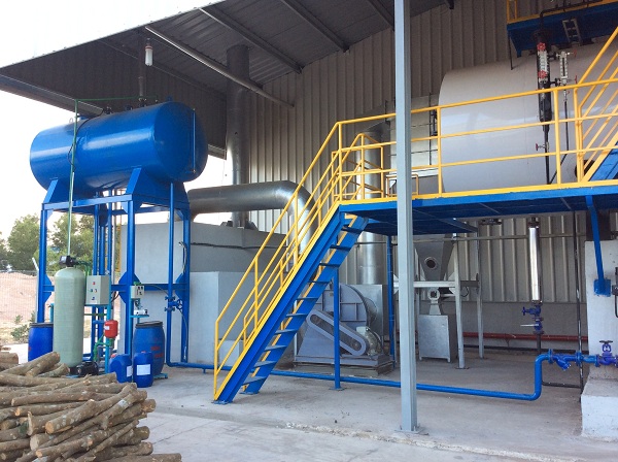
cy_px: 231
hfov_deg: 55.4
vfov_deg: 42.8
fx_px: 588
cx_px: 309
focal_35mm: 33
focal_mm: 3.3
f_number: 2.4
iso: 40
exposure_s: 1/120
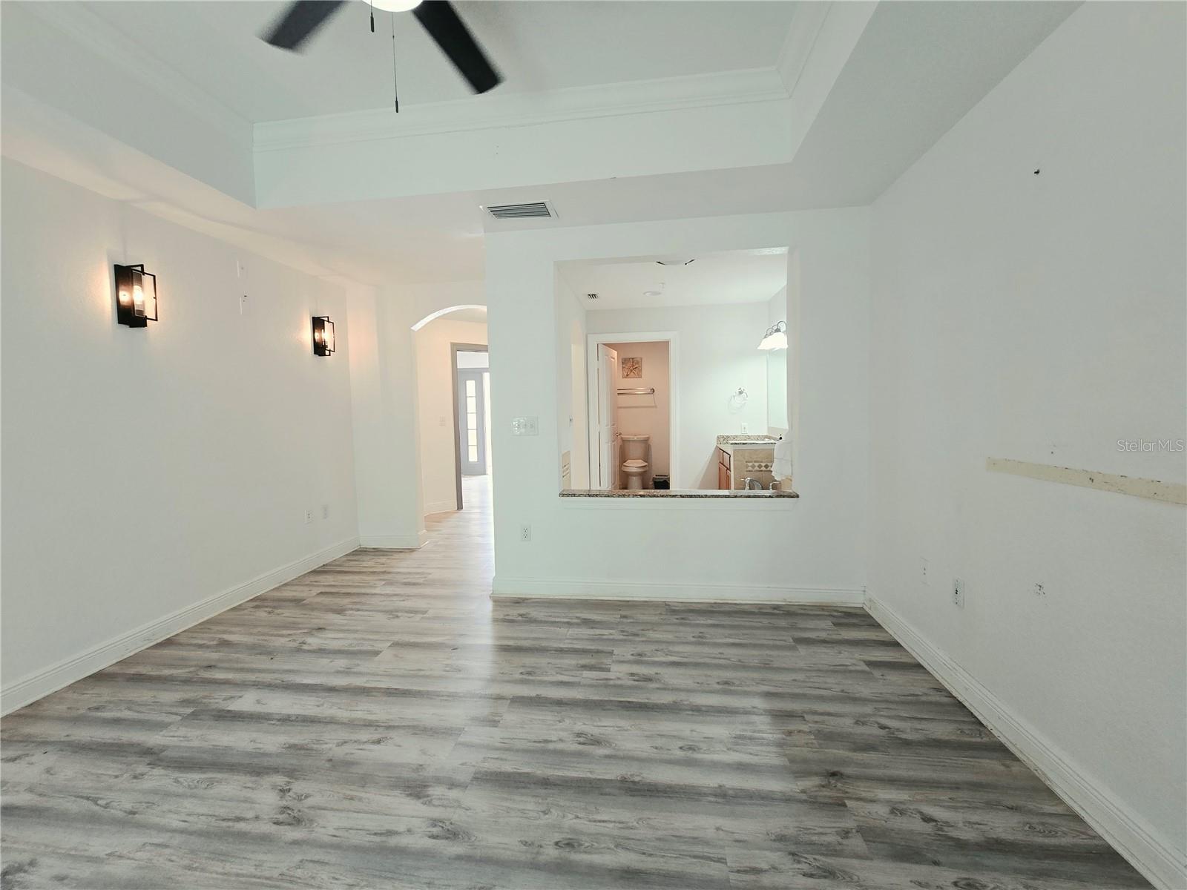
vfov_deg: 89.9
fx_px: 446
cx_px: 594
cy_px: 445
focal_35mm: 13
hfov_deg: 106.2
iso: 160
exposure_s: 1/60
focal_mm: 2.2
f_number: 2.2
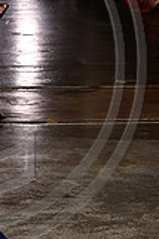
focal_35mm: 252
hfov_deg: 5.4
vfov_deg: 8.2
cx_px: -48
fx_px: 1673
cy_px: 61
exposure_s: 1/160
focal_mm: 70
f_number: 6.3
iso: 1000
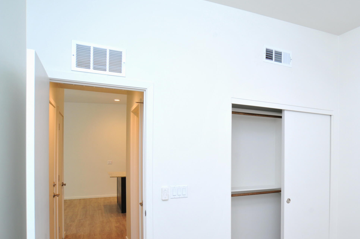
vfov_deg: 46.0
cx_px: 280
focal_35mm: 28
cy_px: 147
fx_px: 280
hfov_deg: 61.0
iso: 500
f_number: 8
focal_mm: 18
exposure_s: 1/30
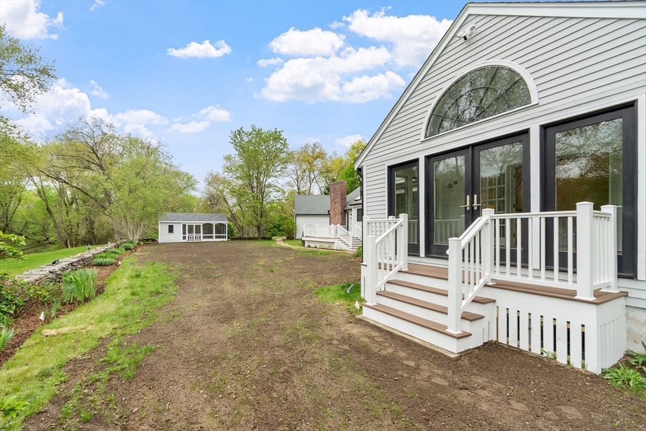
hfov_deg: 100.4
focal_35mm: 15
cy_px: 216
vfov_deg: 77.3
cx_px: 323
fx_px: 269
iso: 100
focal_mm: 10
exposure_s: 1/100
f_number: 8
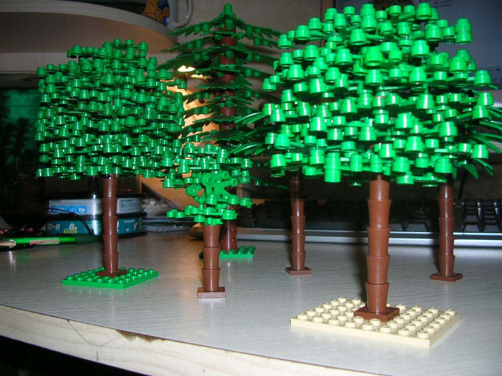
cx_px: 251
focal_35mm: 35
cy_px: 188
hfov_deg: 52.6
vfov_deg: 40.7
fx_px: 508
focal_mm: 5.8
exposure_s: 1/60.1
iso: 50
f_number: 2.8
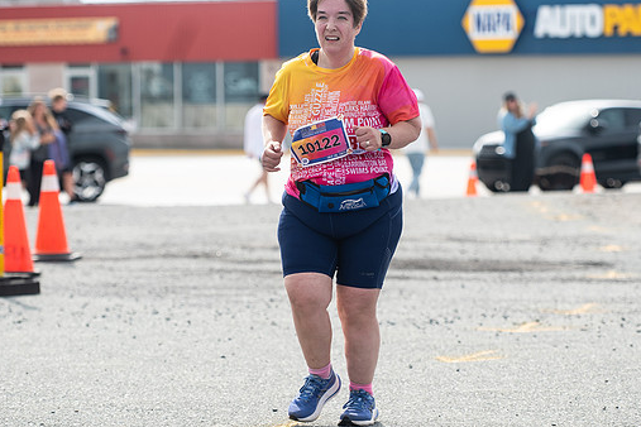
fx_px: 3454
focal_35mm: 194
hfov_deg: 10.6
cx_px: 341
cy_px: 222
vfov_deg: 7.1
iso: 250
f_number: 4.5
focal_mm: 120
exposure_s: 1/1600
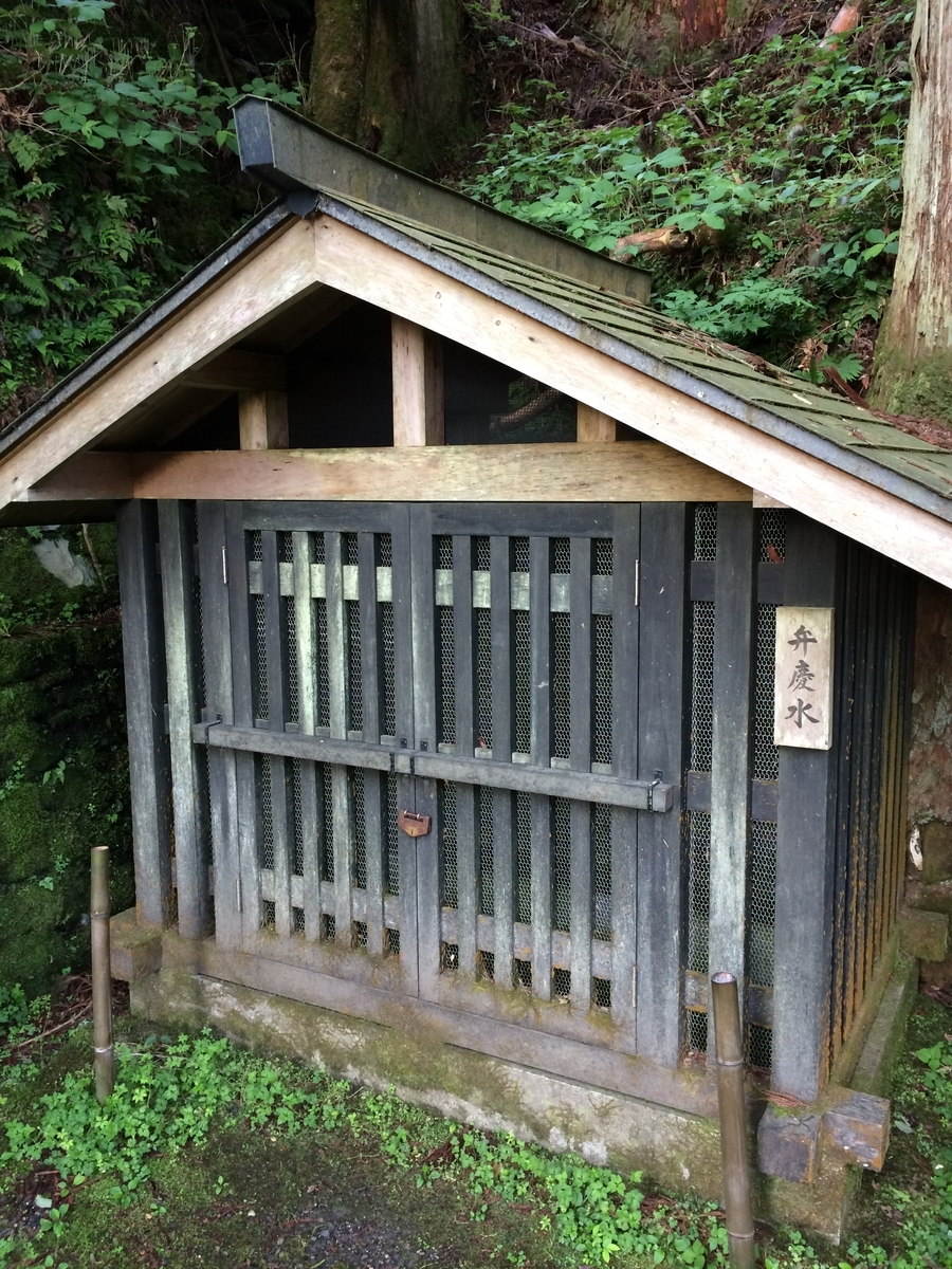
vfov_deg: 61.7
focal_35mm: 29
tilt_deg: -12.2
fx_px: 1063
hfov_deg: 48.2
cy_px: 634
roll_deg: +0.9
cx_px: 476
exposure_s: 1/30
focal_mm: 4.15
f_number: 2.2
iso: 100
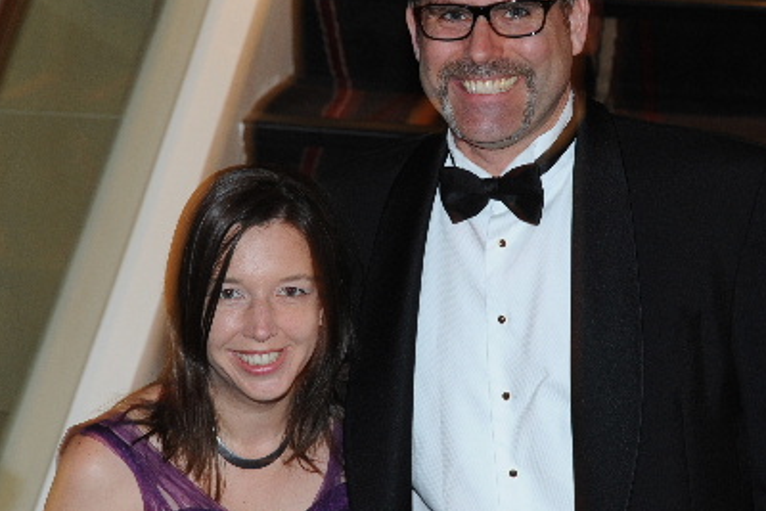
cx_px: 391
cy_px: 213
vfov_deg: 7.2
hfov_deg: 10.7
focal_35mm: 192
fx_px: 4087
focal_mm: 120
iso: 2000
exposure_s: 1/30
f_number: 8
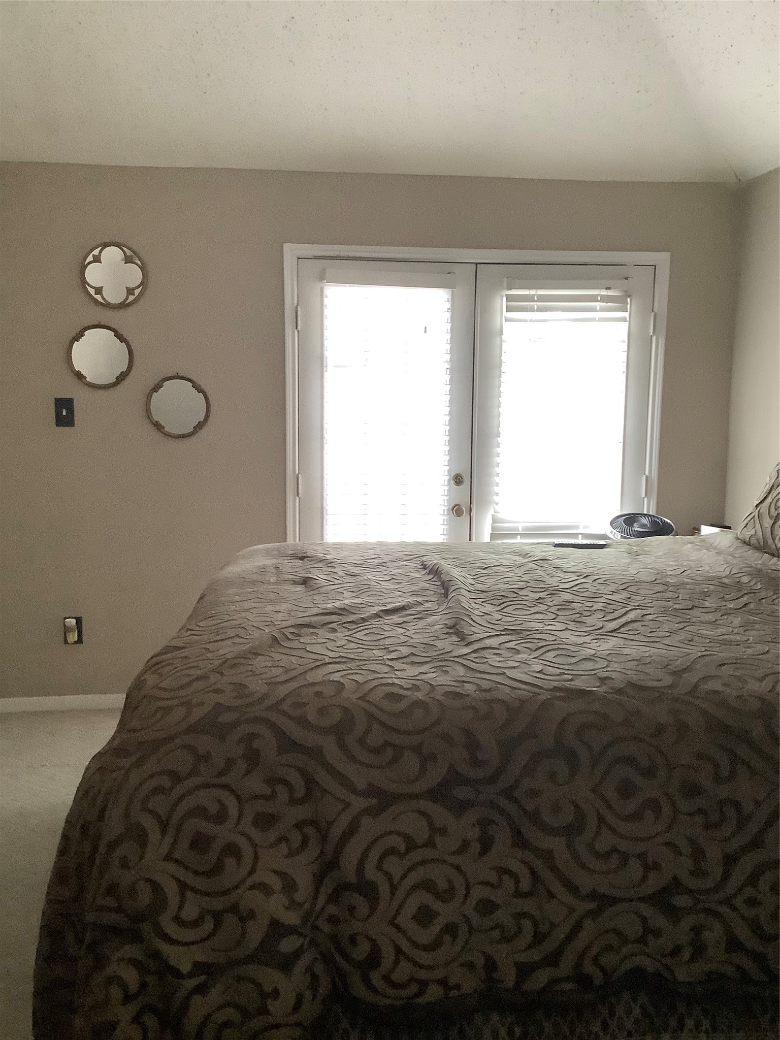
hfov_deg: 45.4
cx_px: 390
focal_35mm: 31
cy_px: 520
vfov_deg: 58.4
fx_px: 931
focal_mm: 3.3
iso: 320
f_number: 2.4
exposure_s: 1/60
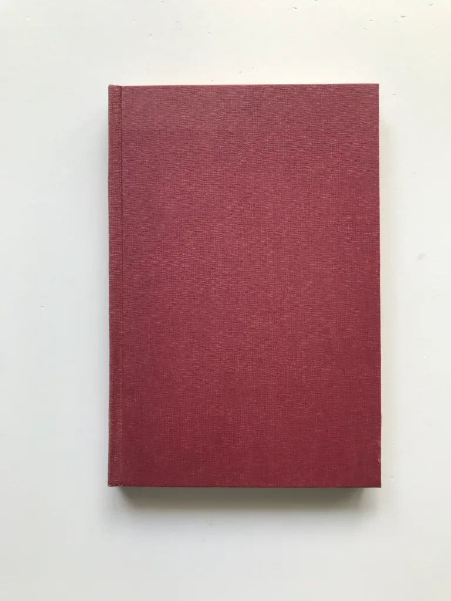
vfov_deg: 63.4
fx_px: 486
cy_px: 300
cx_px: 226
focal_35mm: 28
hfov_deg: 49.7
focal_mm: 3.99
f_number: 1.8
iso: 32
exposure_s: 1/100
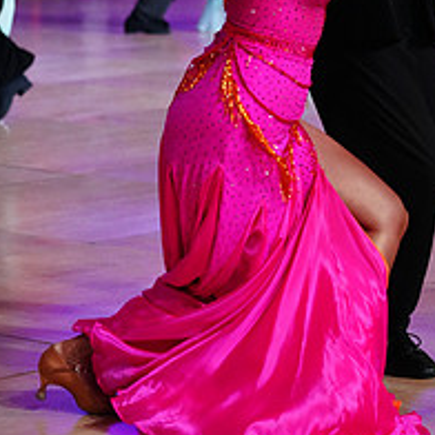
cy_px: -115
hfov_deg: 9.9
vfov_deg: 9.8
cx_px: 294
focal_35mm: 176
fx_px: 2502
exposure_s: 1/400
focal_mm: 70
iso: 4000
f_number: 3.5
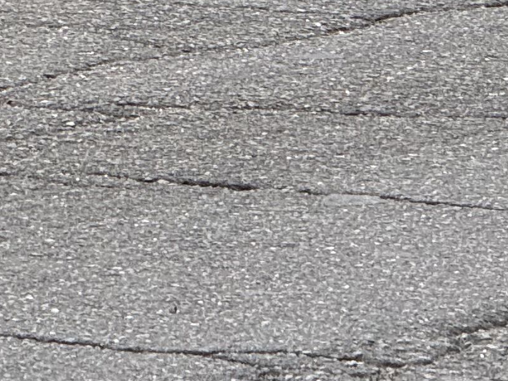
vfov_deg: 2.5
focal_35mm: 600
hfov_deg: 3.3
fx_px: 8808
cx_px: 320
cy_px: -521
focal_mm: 15.66
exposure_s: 1/596
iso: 64
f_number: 2.8
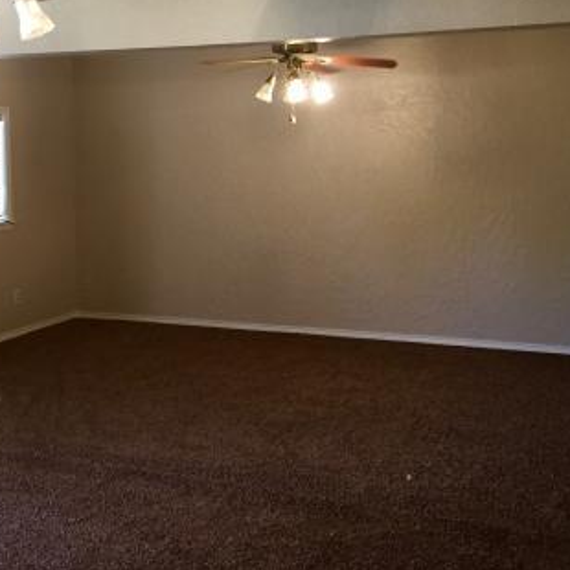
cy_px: 243
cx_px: 182
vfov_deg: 35.3
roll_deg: +0.7
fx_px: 894
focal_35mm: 48
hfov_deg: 35.0
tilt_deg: -4.8
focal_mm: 4.15
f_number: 2.2
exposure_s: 1/30
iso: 125
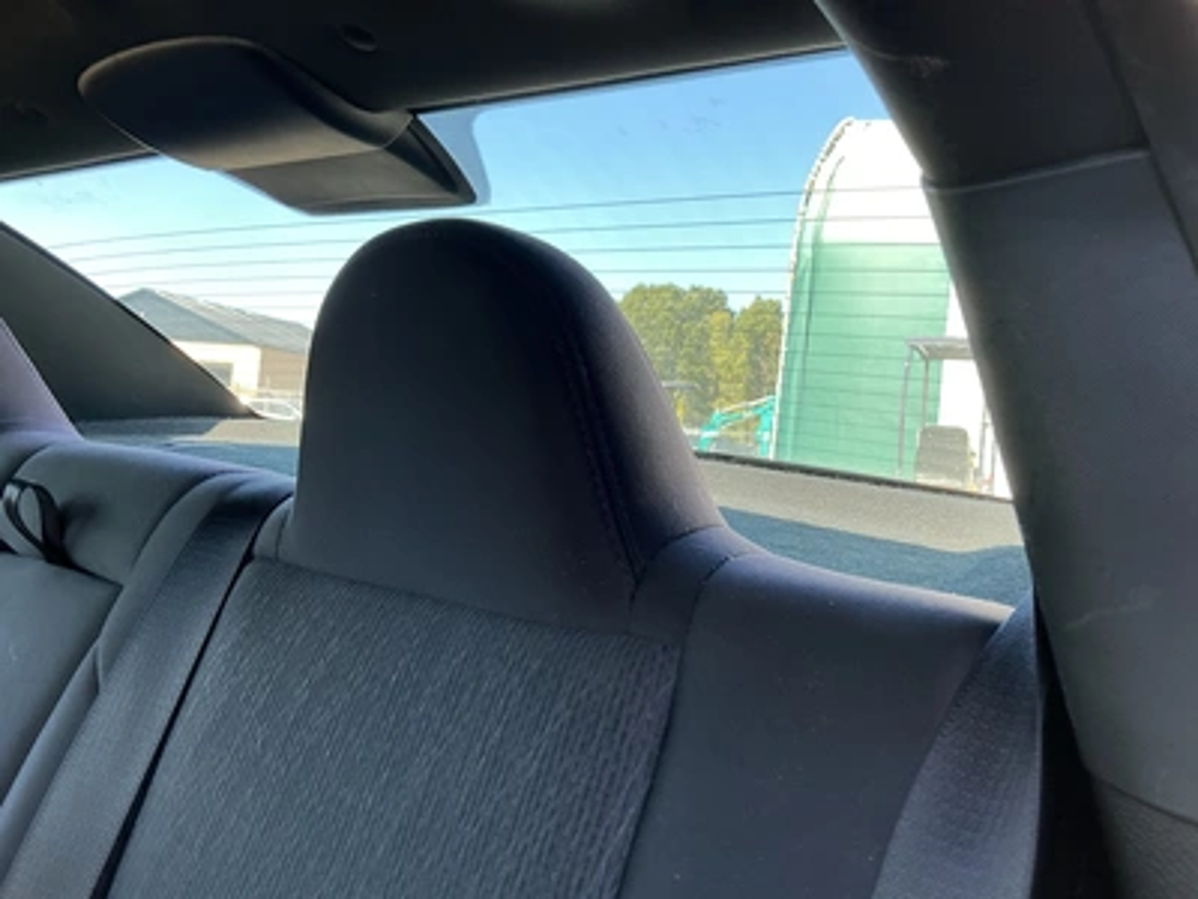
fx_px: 969
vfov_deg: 49.7
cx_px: 599
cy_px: 450
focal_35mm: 28
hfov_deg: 63.4
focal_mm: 3
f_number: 1.8
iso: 32
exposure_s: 1/122
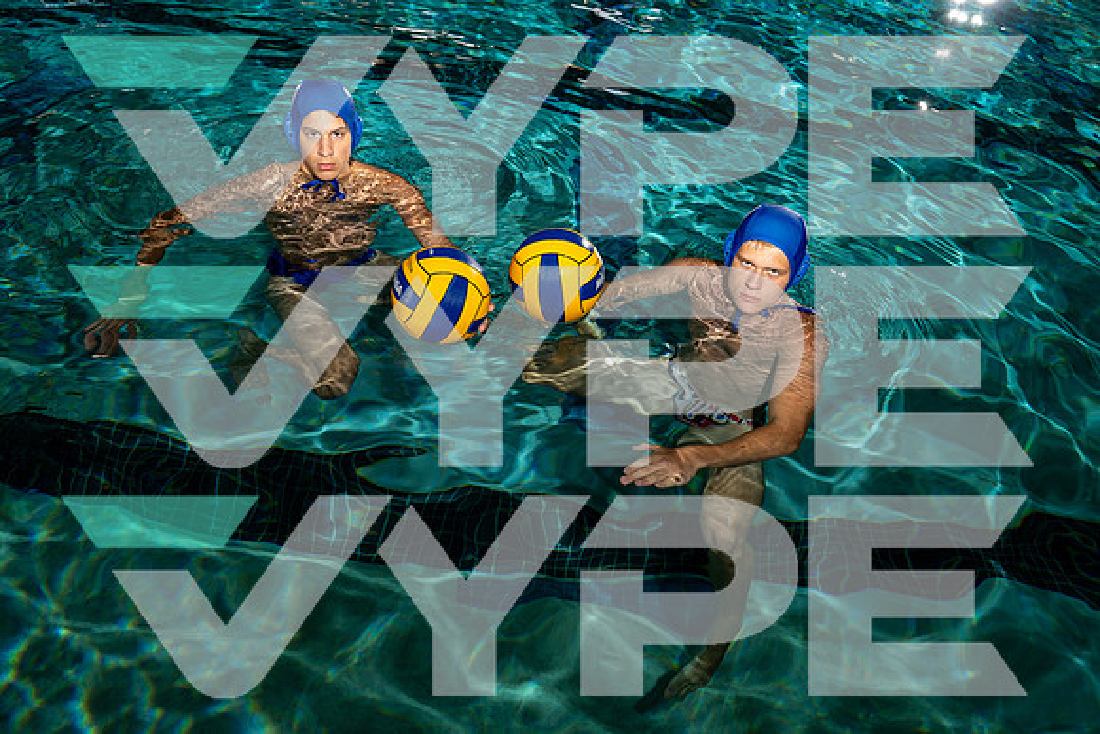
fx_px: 947
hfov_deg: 60.3
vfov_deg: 42.3
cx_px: 550
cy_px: 367
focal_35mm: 31
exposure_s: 1/250
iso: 100
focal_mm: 31
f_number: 4
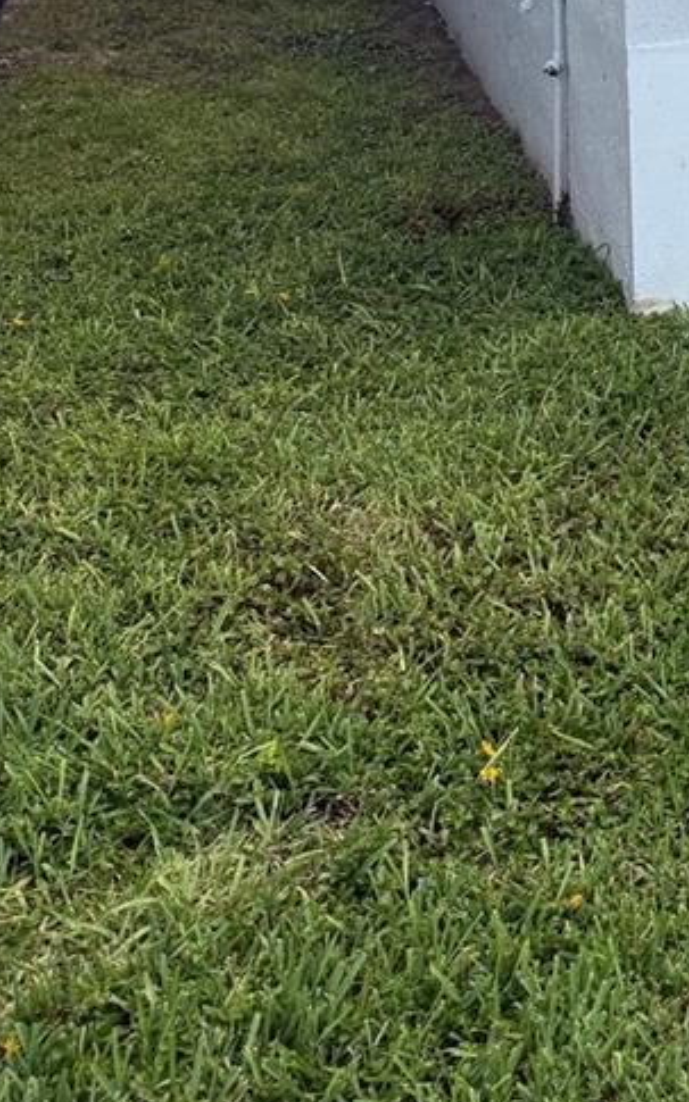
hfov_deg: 18.6
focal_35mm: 63
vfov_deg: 29.1
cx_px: 987
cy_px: -136
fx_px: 1893
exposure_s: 1/805
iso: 100
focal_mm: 6.76
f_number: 1.78
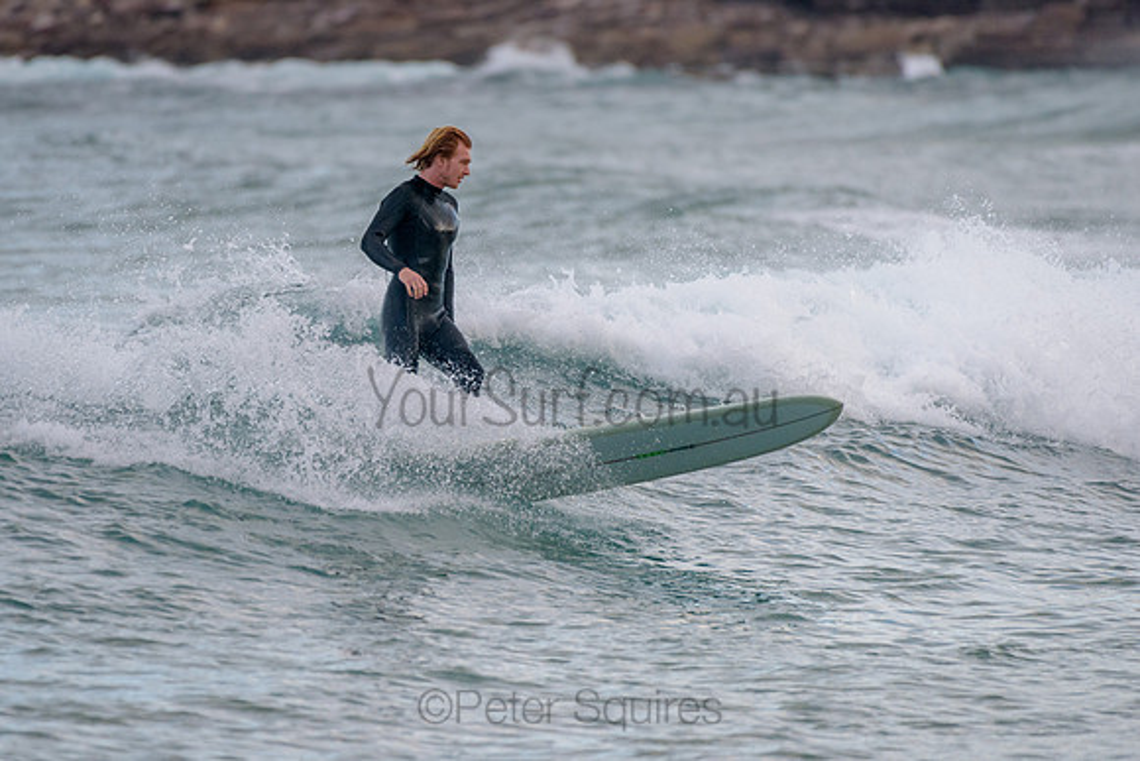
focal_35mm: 612
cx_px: 460
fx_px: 19379
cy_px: 346
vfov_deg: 2.2
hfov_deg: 3.4
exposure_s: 1/1250
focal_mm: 500
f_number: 5.6
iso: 720
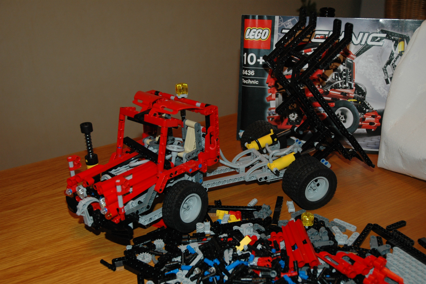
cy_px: 142
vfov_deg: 30.8
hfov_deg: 45.0
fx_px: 514
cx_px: 213
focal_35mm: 44
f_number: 4
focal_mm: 29
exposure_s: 1/60
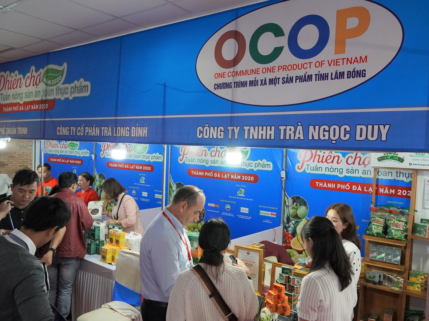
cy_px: 157
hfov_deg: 59.9
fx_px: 372
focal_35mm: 30
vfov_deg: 46.8
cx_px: 229
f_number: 4
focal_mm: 18
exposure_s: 1/160
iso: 2500
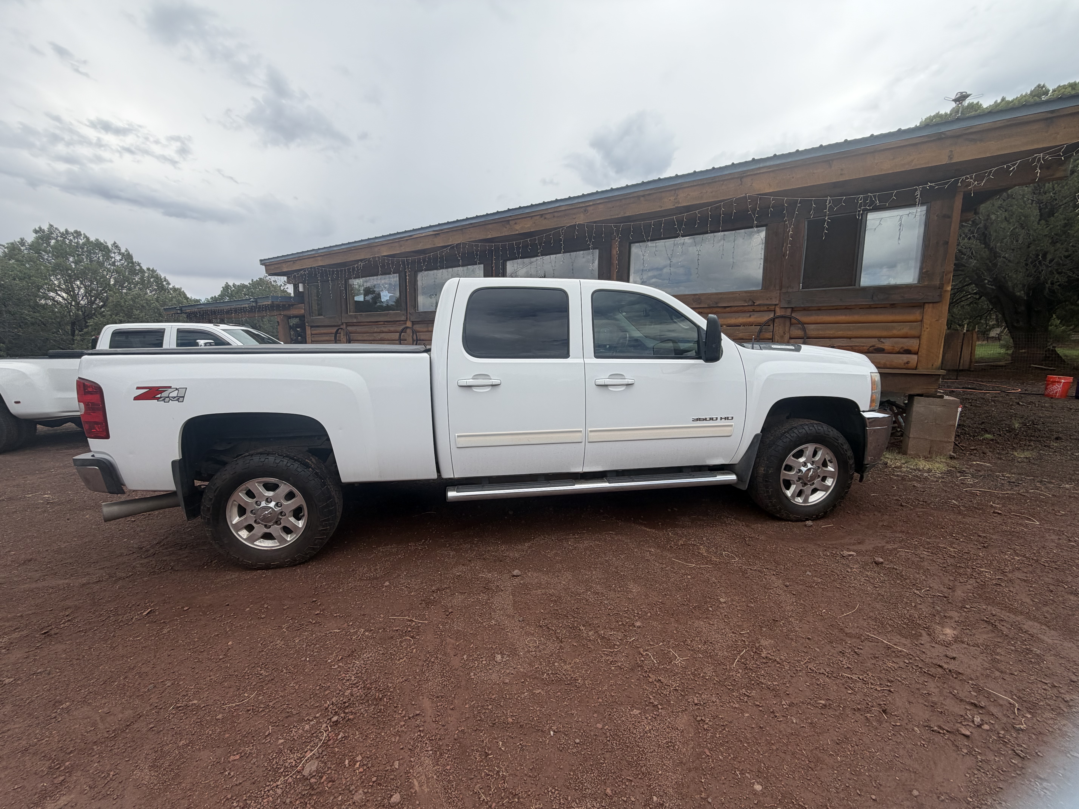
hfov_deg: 102.1
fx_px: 436
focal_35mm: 14
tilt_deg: -6.8
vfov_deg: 85.7
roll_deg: -0.5
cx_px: 540
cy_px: 404
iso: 25
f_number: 2.2
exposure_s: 1/770
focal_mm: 2.22
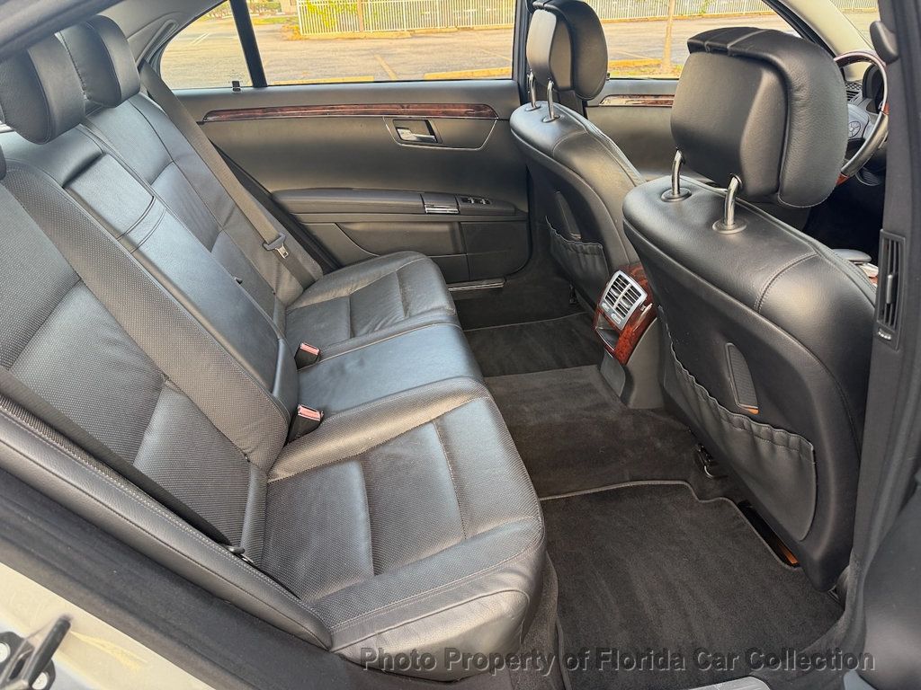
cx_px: 460
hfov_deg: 71.6
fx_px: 639
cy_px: 345
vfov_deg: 56.8
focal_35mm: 24
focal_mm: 6.76
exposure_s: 1/66
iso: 200
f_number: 1.78
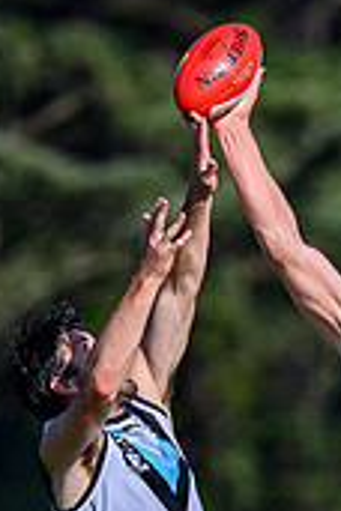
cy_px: 632
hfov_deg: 0.5
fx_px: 37521
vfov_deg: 0.8
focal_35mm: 2641
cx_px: 558
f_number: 4
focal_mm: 500
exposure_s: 1/2500
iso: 180
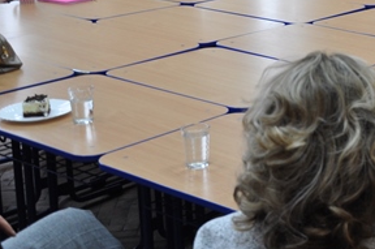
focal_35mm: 75
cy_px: 8
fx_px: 780
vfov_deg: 17.7
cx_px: 492
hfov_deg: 23.7
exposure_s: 1/60
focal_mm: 18
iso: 500
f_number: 4
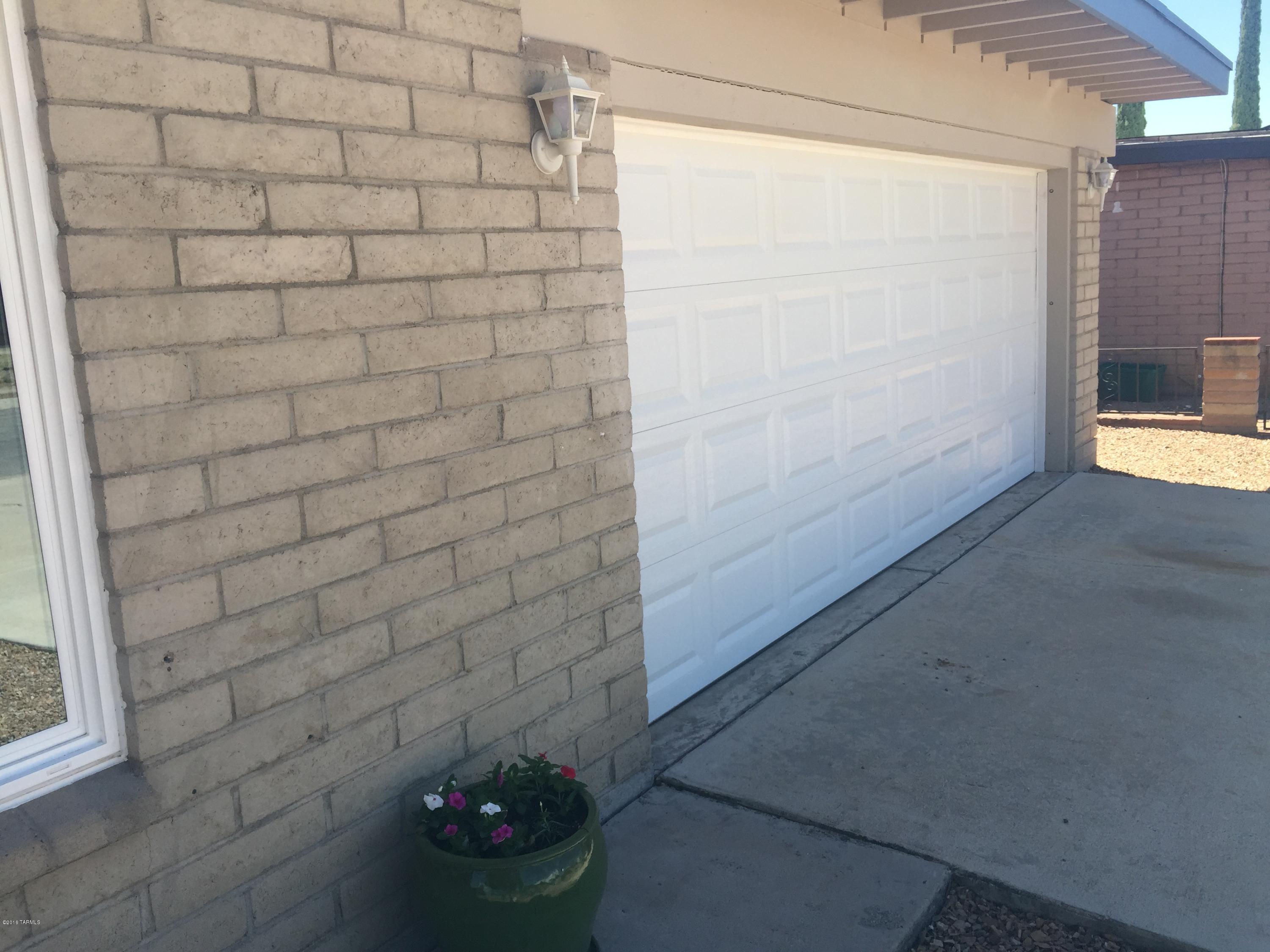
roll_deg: +2.3
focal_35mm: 29
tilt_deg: -10.2
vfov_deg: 48.2
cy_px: 476
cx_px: 635
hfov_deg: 61.7
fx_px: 1064
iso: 32
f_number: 2.2
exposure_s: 1/920
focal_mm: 4.15
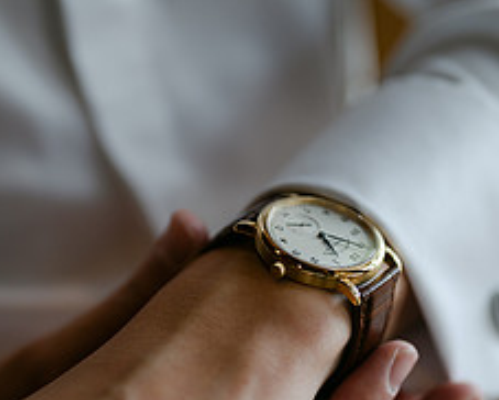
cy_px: 352
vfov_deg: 16.4
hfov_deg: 20.6
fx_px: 1375
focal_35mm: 93
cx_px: 215
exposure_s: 1/320
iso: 64
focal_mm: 50
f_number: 1.8
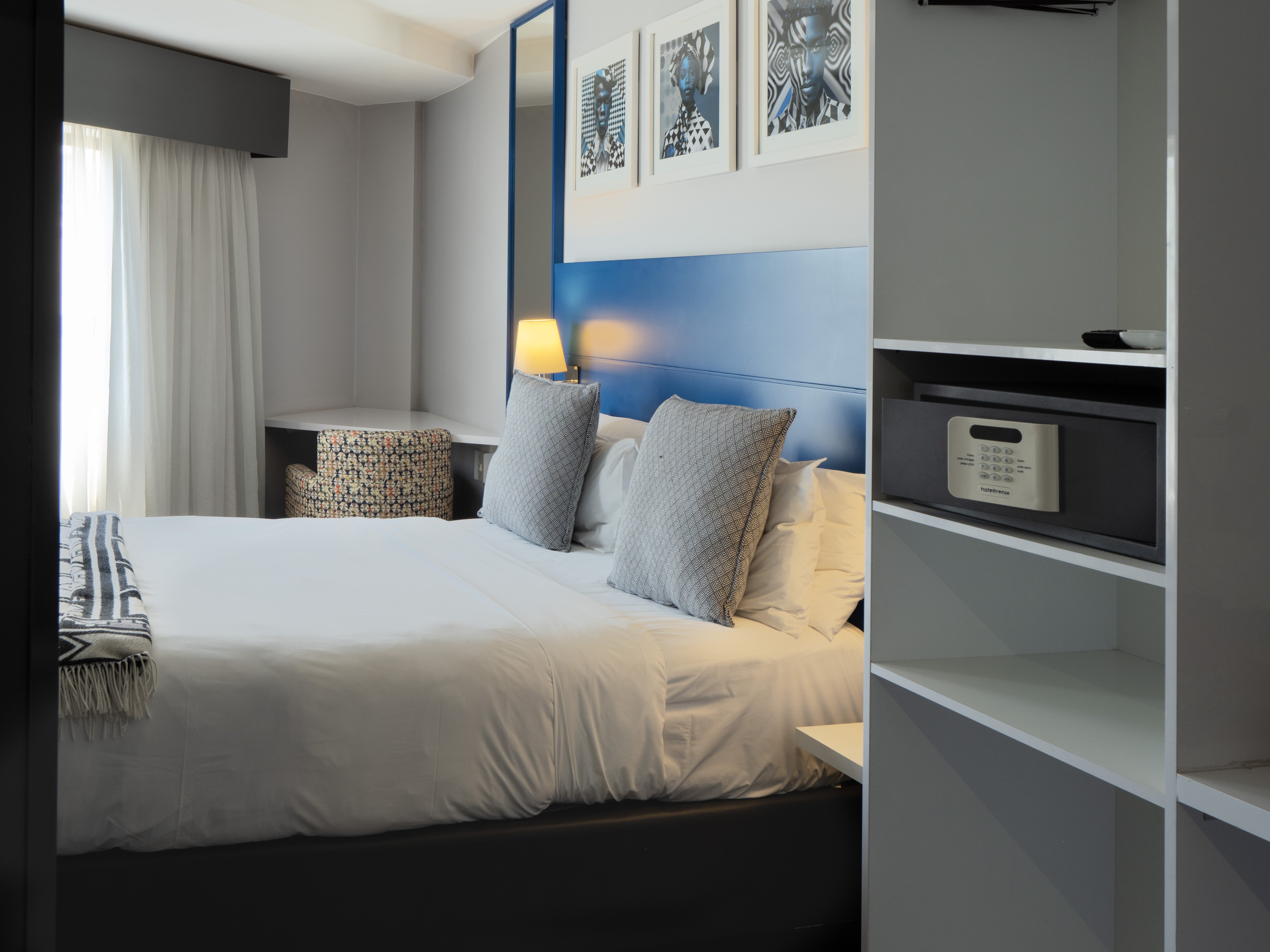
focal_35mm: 32
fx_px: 1174
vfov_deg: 44.2
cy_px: 476
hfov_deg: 56.8
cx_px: 635
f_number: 8
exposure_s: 1/5
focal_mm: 16
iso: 200
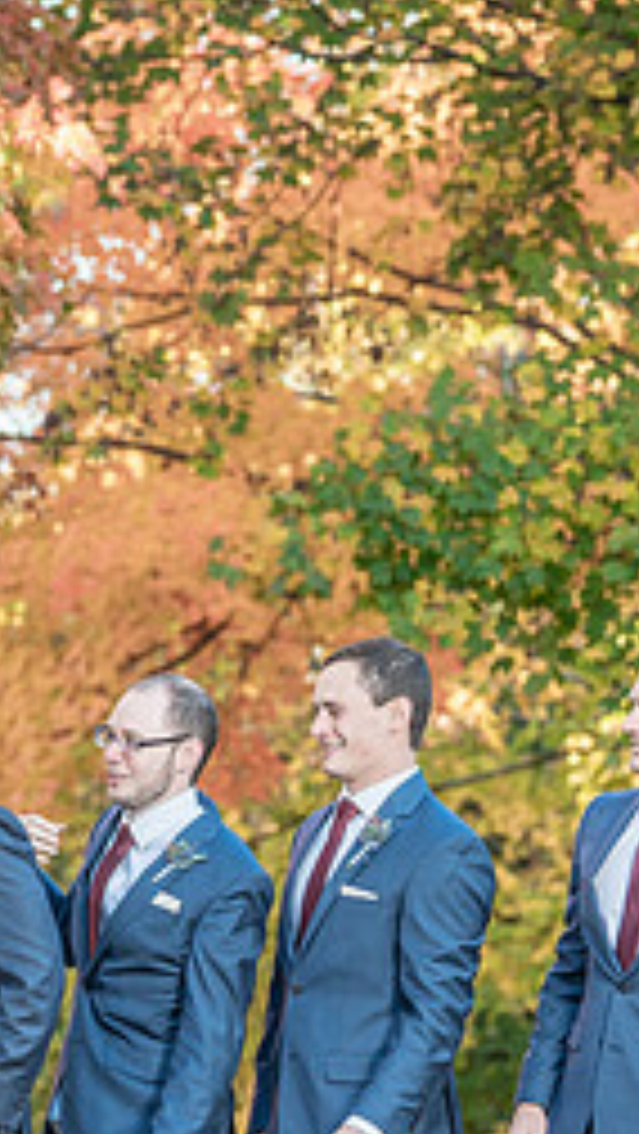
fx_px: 12303
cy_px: 823
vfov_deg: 5.3
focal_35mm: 409
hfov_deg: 3.0
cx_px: -195
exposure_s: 1/250
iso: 800
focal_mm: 147
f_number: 5.6
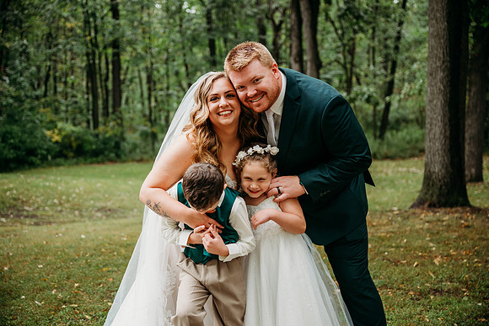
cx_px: 244
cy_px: 163
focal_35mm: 48
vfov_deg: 28.1
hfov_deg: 41.1
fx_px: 652
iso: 200
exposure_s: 1/400
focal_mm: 48
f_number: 2.8
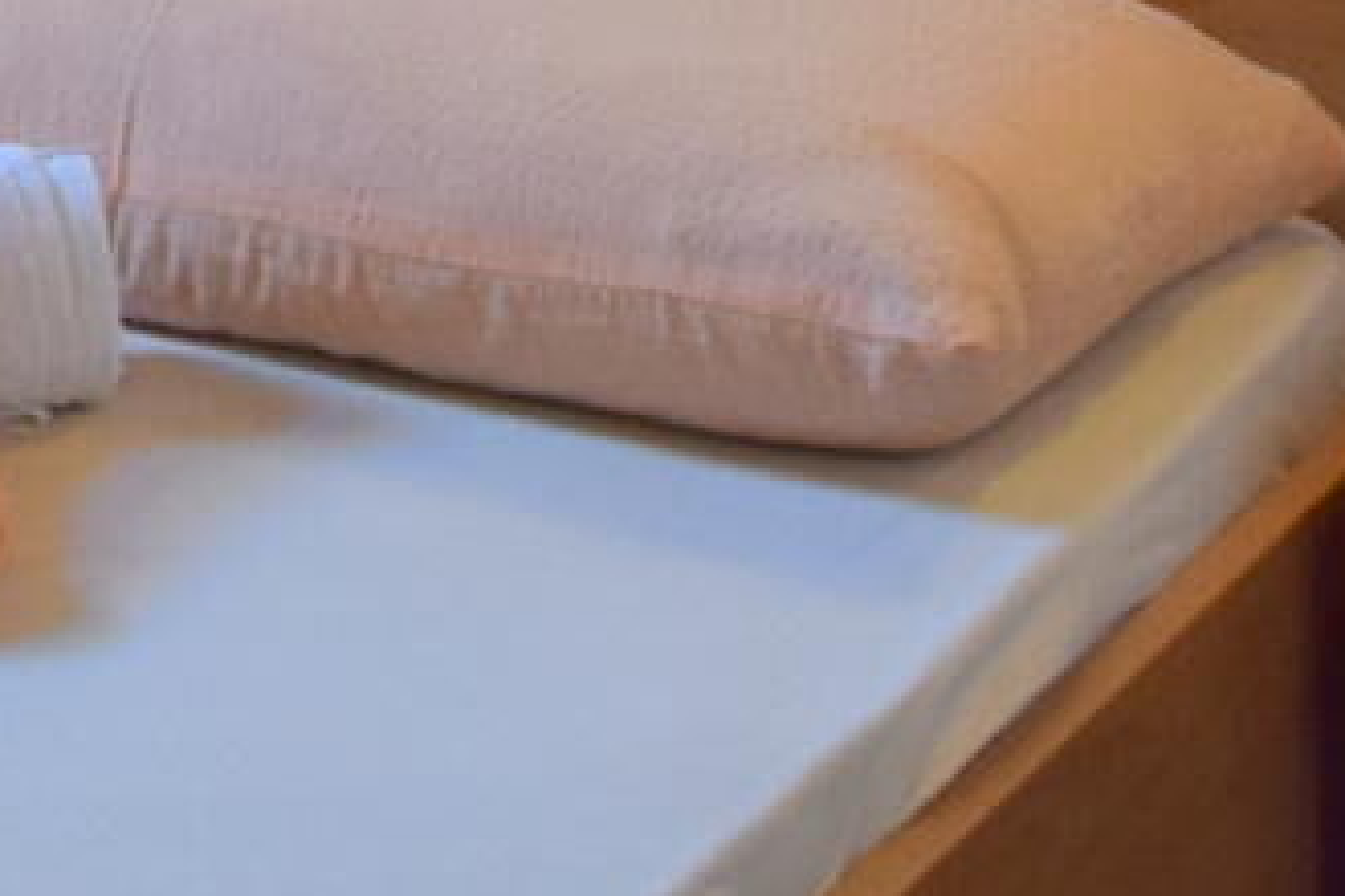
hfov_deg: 16.3
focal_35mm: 109
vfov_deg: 11.3
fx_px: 4072
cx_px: -958
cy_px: -953
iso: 400
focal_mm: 10
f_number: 4.5
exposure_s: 1/80
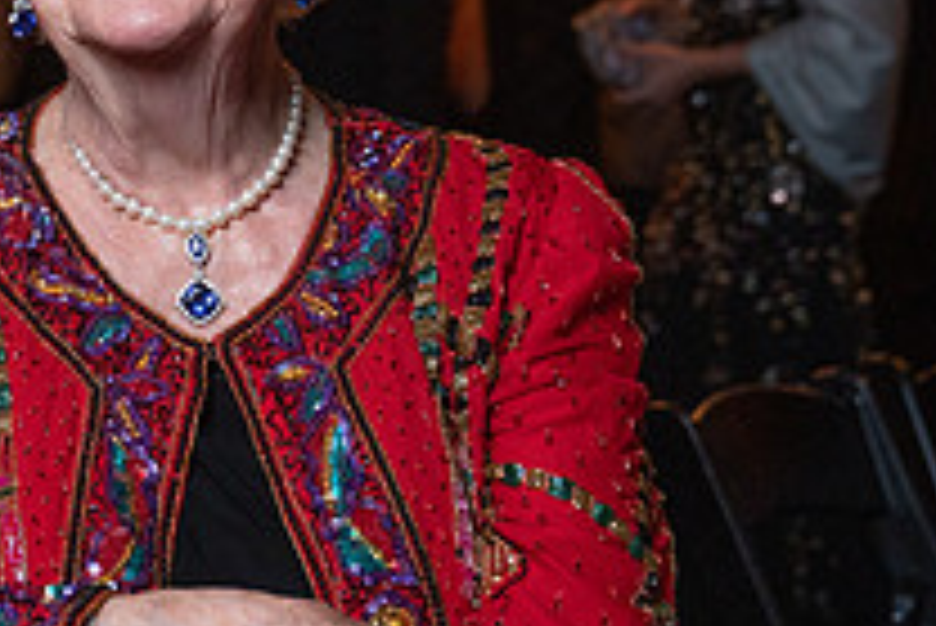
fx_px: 2940
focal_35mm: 113
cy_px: 264
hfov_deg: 17.3
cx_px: -180
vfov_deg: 12.1
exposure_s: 1/100
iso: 2000
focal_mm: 39
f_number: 4
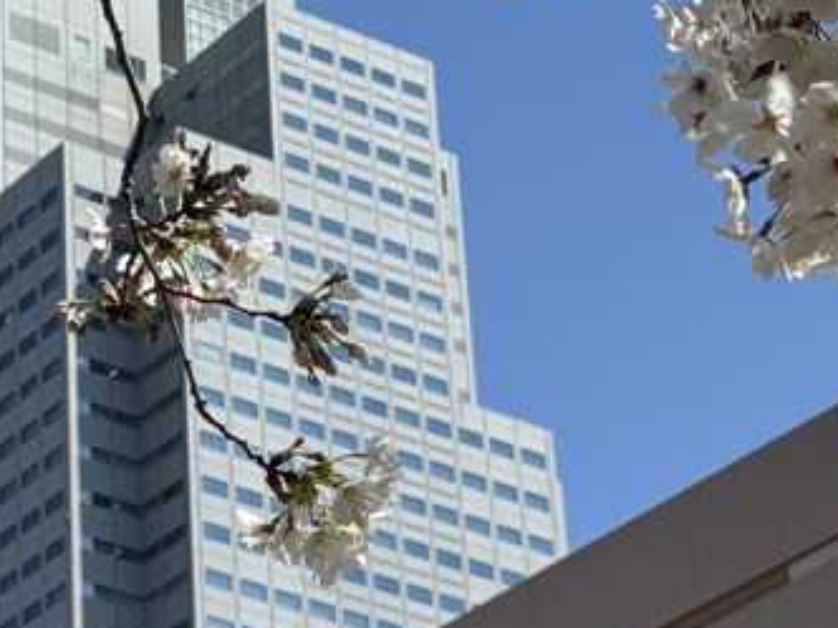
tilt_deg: +29.8
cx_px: -40
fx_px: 3849
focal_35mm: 159
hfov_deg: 12.3
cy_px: 334
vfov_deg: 9.3
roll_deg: +1.2
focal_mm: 6.76
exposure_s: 1/4608
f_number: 1.78
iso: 64
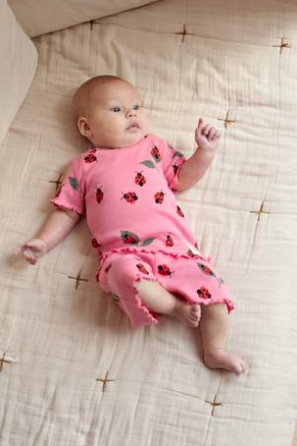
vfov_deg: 36.2
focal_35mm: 55
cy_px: 224
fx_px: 680
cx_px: 148
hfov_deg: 24.6
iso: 640
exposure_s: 1/125
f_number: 4.5
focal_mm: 50
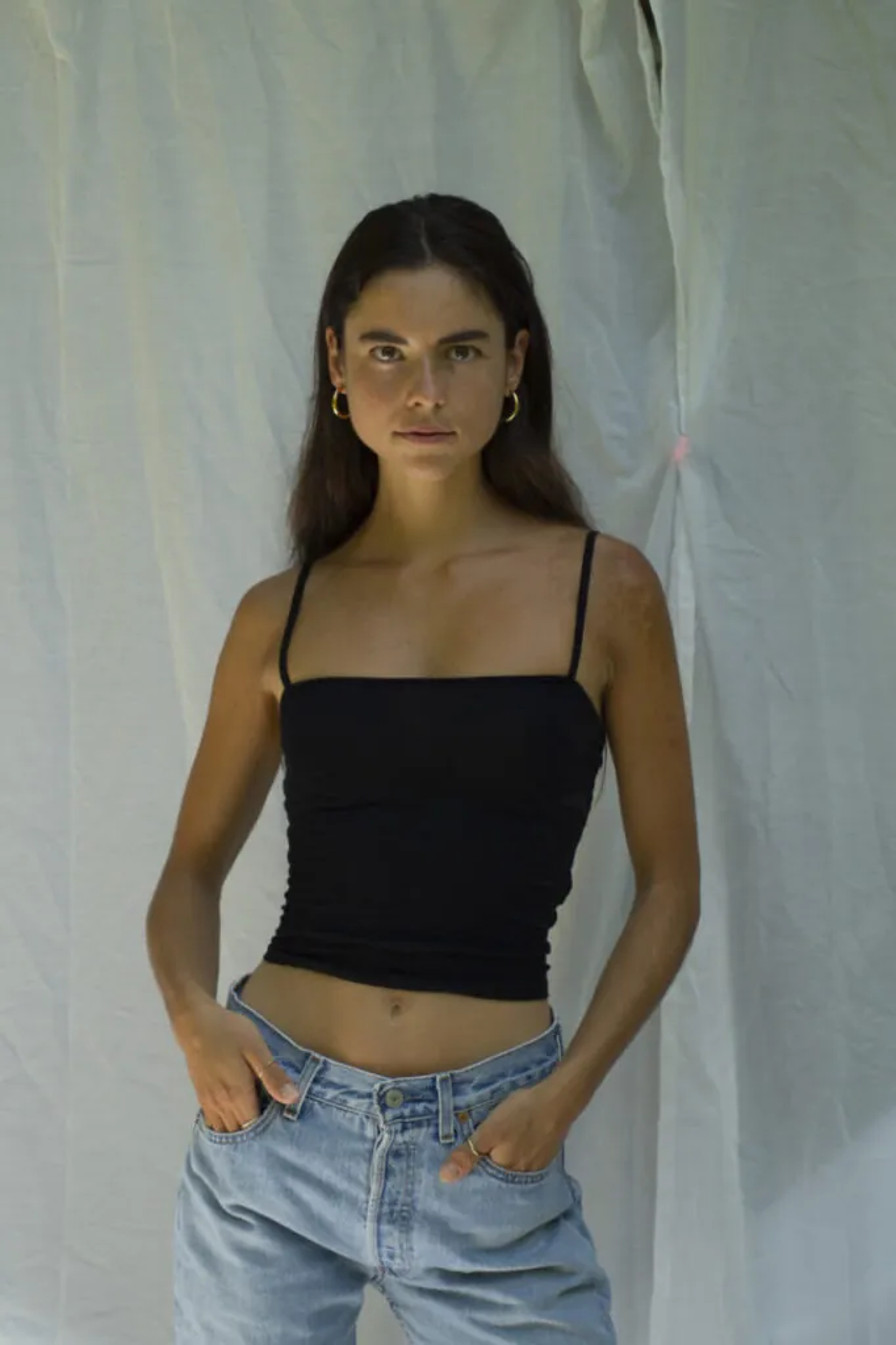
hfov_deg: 13.0
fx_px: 3922
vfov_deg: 19.5
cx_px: 448
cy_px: 672
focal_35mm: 105
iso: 100
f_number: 4
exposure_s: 1/200
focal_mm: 70
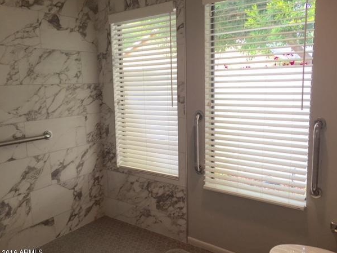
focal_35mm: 31
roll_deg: +0.0
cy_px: 128
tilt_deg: -8.1
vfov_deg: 45.4
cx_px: 178
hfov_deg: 58.3
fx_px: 302
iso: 32
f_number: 2.2
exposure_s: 1/120
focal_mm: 4.15
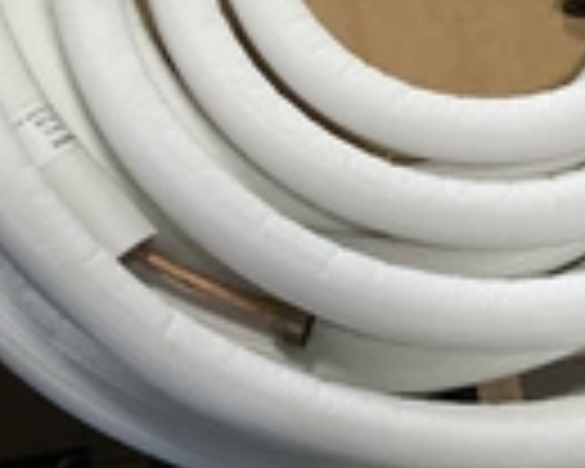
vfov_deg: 17.2
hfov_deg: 21.9
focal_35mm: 87
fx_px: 1506
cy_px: -22
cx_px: 387
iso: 100
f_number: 1.8
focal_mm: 3
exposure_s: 1/60
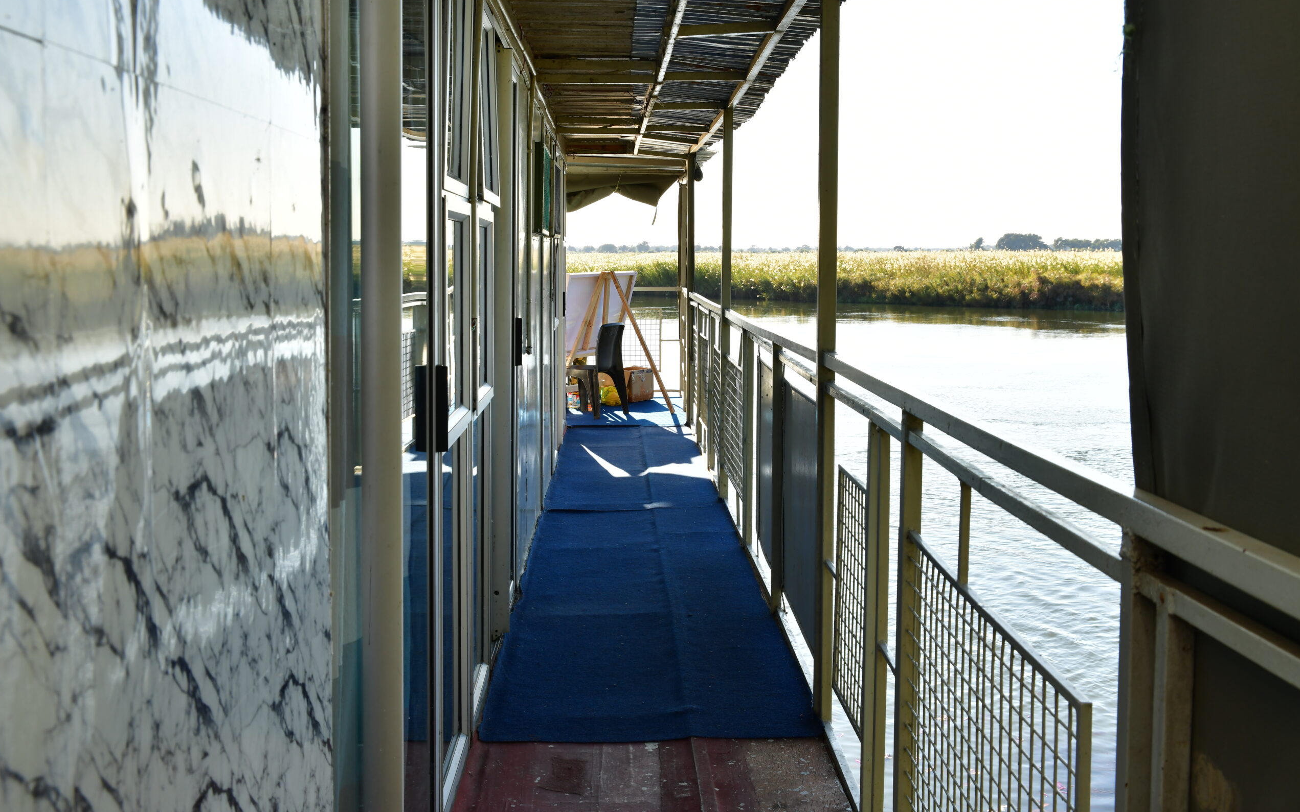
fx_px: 1382
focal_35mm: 39
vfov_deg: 32.8
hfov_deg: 50.4
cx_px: 651
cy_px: 409
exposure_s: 1/125
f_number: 13
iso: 250
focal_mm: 38
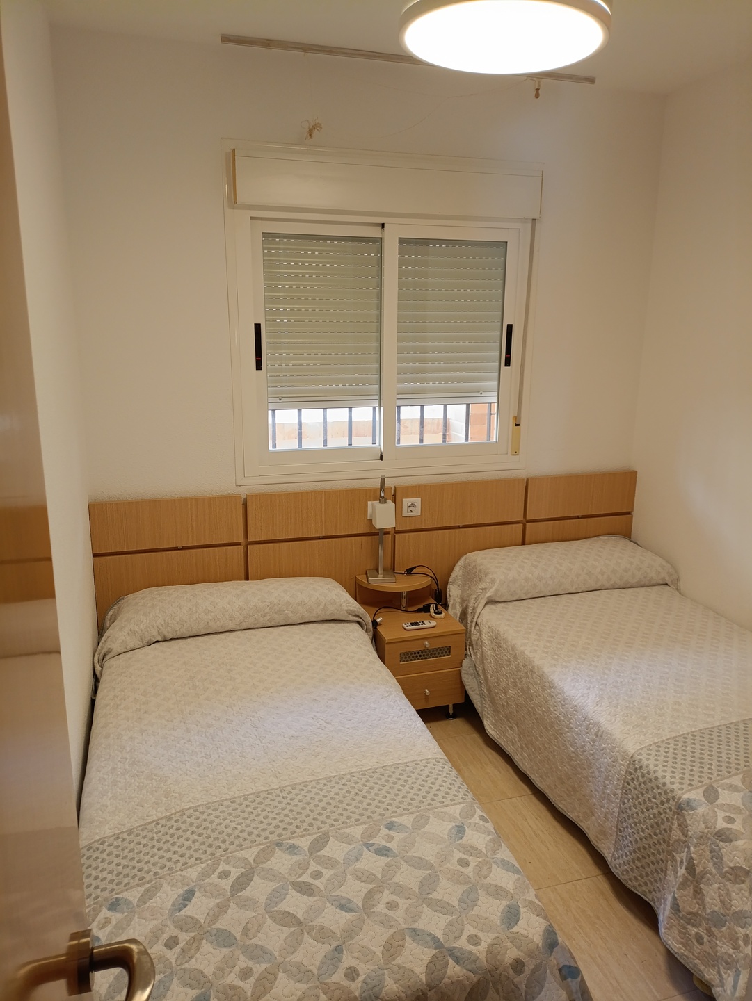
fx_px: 724
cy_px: 500
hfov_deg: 54.9
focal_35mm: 25
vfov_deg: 69.4
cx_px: 376
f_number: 1.7
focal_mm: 4.71
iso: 250
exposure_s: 1/33.3
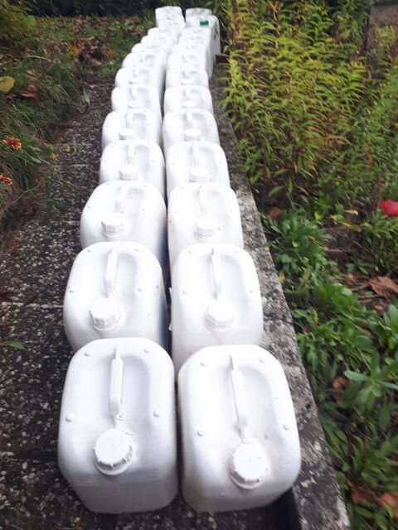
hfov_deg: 51.4
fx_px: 414
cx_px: 199
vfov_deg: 65.3
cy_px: 265
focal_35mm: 27
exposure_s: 1/100
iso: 64
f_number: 1.9
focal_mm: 3.6
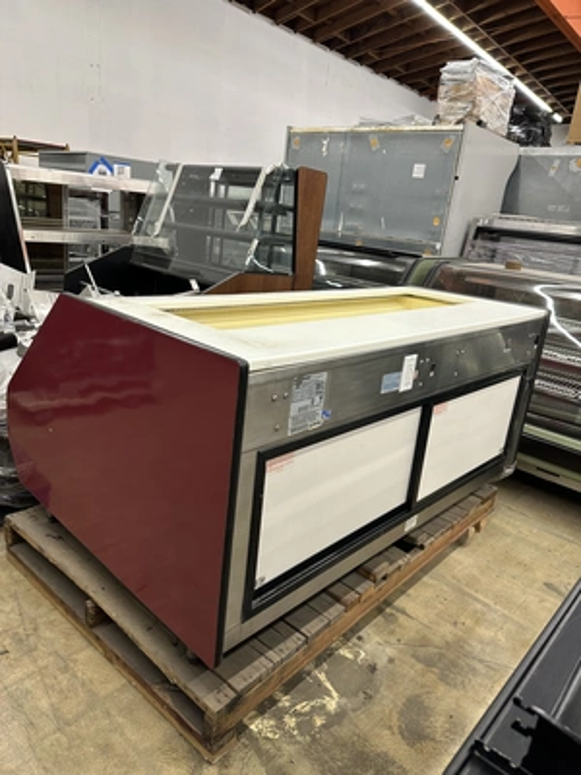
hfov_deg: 56.8
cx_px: 290
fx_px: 537
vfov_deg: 71.6
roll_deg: -5.5
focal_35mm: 24
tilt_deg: -18.5
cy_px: 388
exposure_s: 1/60
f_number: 1.78
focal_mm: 6.86
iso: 125
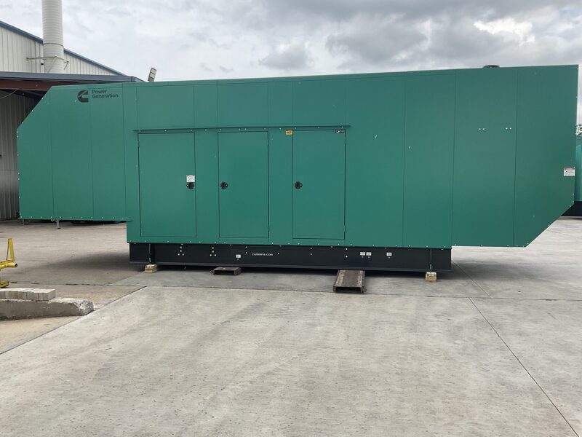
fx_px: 488
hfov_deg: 61.7
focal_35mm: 29
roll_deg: +1.0
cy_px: 218
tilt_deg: -3.4
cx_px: 291
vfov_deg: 48.2
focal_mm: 3
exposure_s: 1/912
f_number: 1.8
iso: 16
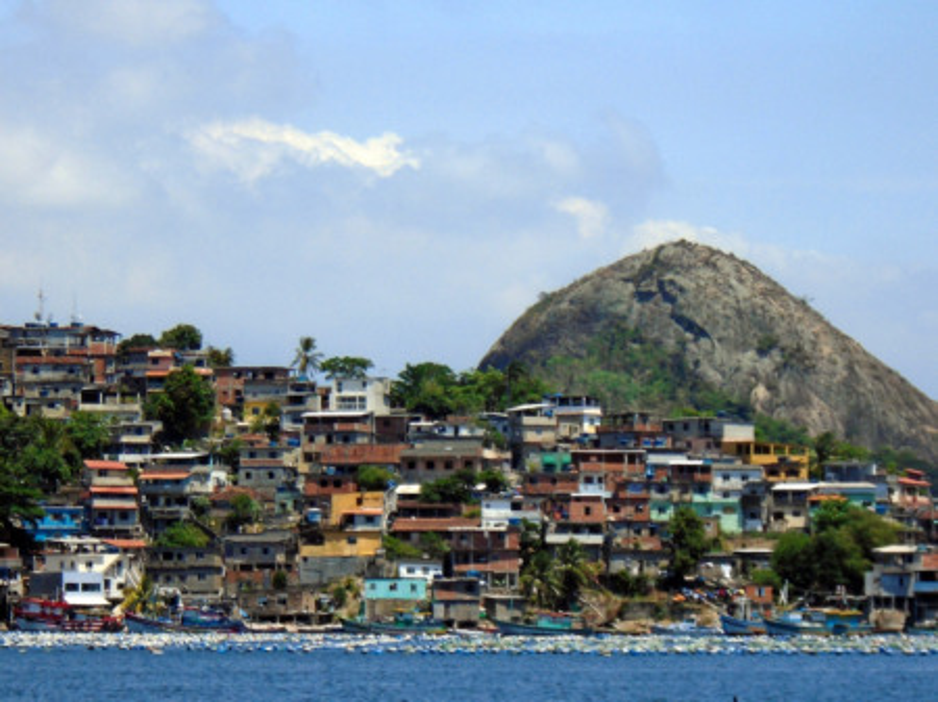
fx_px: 3521
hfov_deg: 15.2
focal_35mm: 130
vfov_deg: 11.4
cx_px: 469
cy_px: 351
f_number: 6.4
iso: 100
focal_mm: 23
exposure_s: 1/500
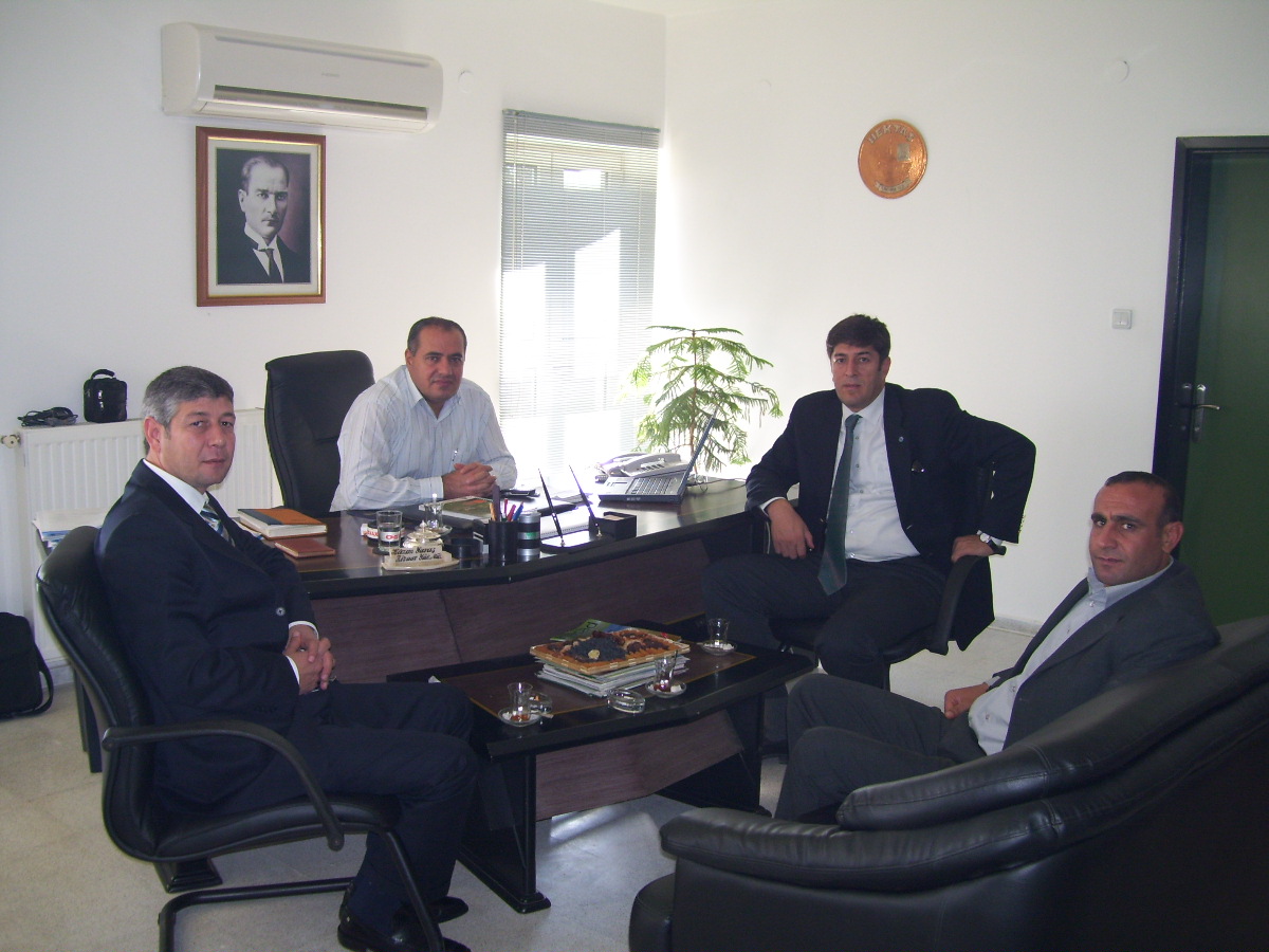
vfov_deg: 39.7
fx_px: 1320
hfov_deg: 51.4
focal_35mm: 36
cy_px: 476
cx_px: 634
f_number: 2.7
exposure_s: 1/60
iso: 100
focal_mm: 6
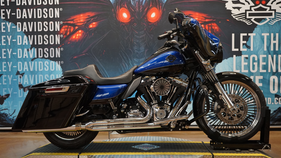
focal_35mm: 36
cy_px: 89
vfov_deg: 32.8
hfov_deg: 55.3
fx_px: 268
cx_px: 141
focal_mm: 34
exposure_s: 1/160
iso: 1250
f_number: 4
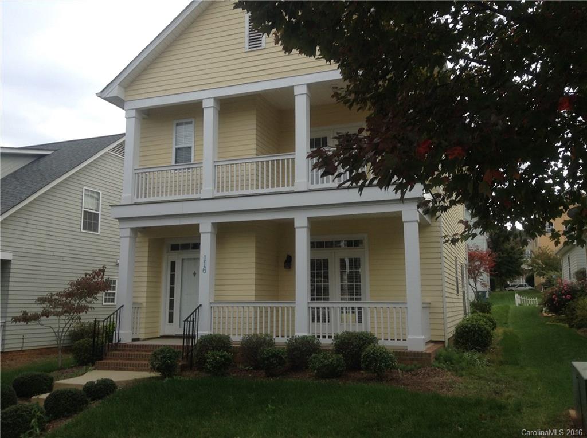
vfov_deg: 42.8
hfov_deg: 55.4
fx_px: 559
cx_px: 294
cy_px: 219
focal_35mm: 33
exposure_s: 1/517
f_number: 2.4
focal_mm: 3.3
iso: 25
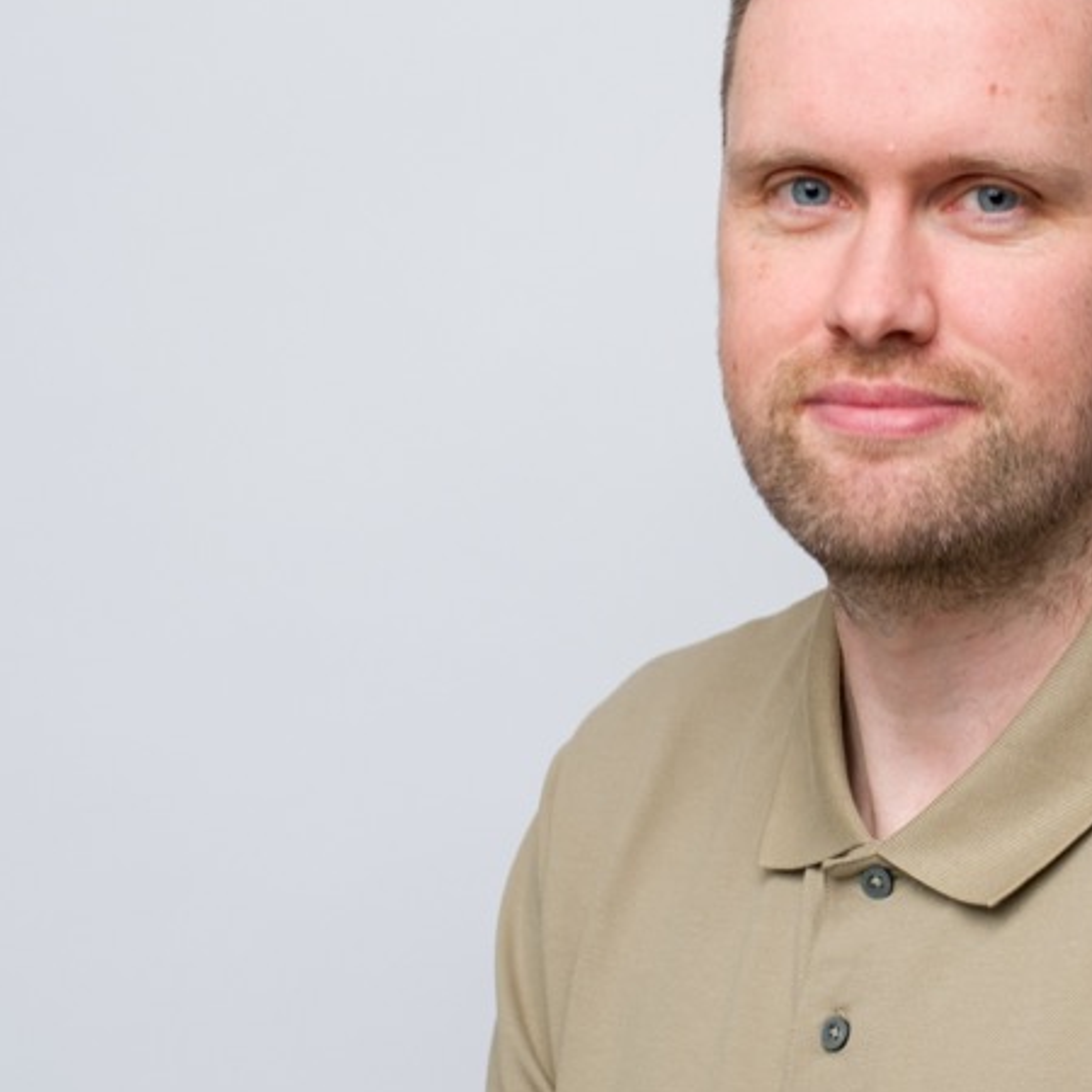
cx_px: 1063
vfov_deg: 12.8
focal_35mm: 136
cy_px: 483
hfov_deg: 12.7
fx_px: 4854
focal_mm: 50
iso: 640
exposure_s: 1/200
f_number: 5.6
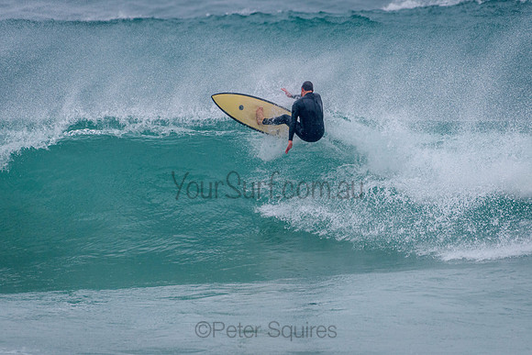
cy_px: 178
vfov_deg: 2.2
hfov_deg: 3.4
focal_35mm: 613
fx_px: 9053
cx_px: 266
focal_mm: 500
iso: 1000
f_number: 5.6
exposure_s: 1/2000
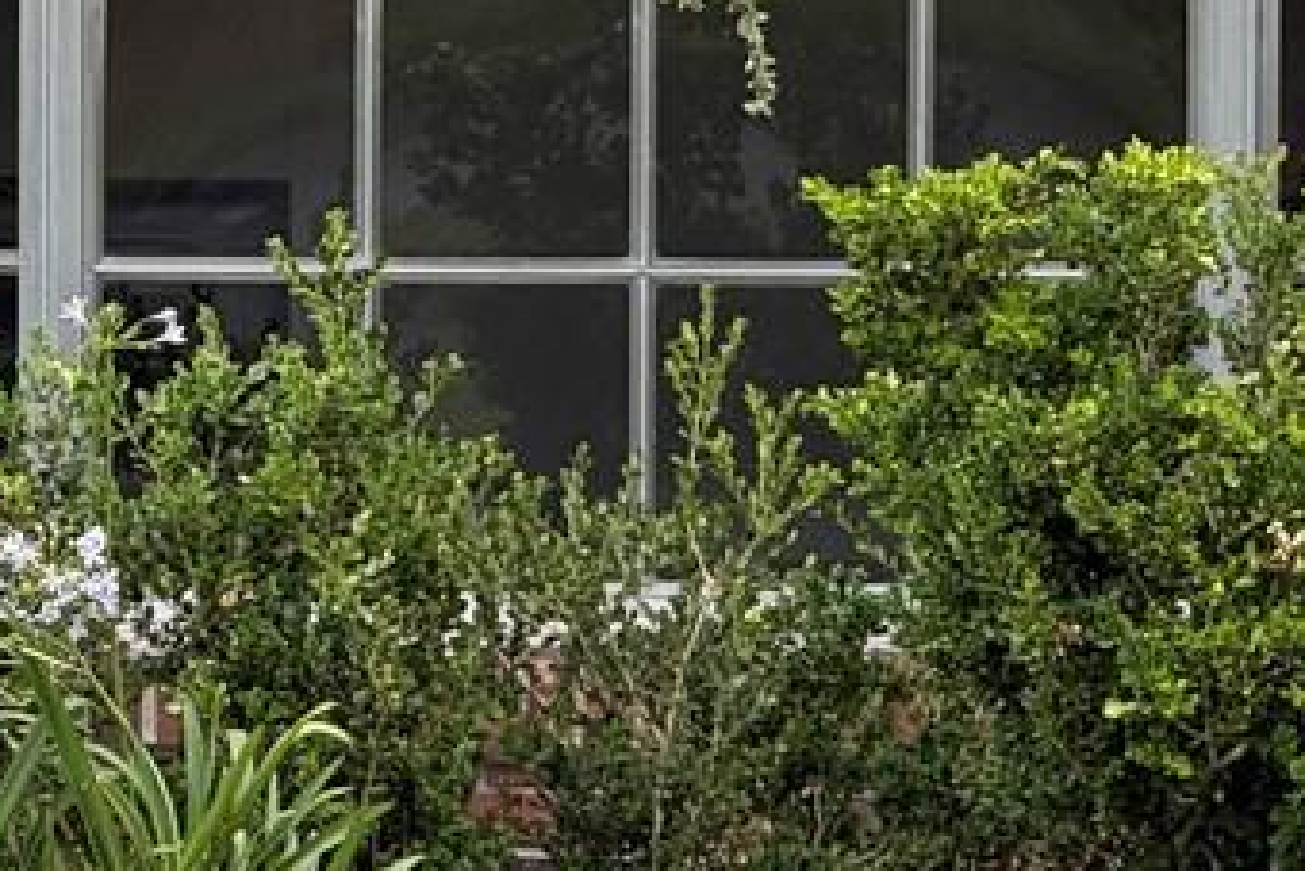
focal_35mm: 489
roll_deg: +0.2
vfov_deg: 2.8
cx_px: -1650
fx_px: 17733
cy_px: -111
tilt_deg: -1.2
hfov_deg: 4.1
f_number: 2.8
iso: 50
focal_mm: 16.89
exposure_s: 1/279
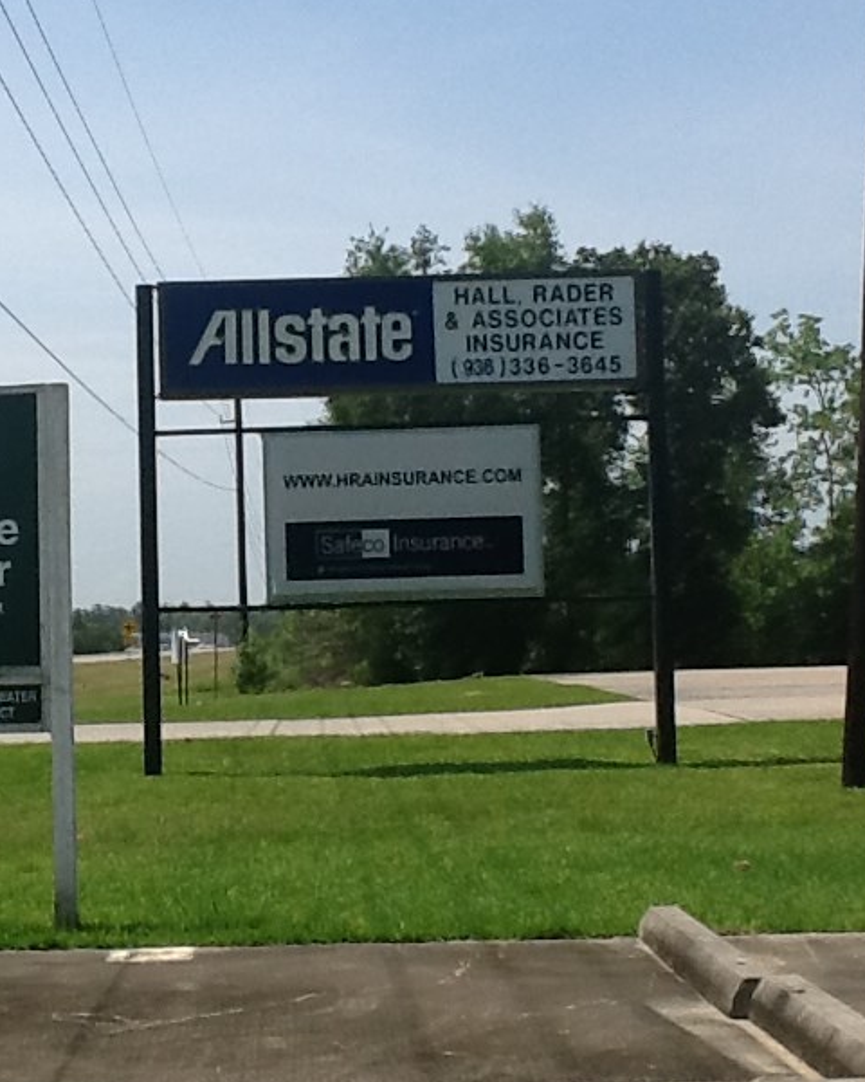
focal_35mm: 50
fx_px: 1600
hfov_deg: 29.2
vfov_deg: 37.3
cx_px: 110
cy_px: 510
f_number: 2.4
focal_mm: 2.03
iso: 64
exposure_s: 1/1783
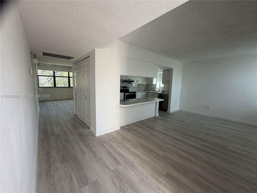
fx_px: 104
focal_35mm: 14
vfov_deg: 85.7
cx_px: 128
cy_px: 96
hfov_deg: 102.1
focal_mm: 2.22
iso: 64
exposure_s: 1/121
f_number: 2.2
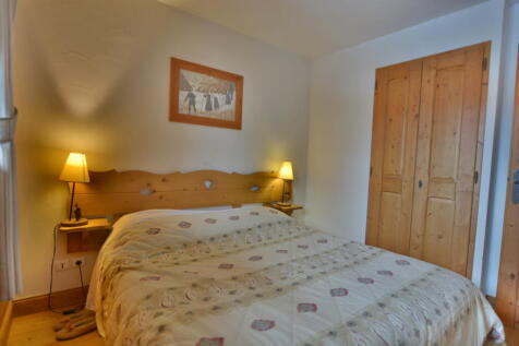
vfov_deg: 67.3
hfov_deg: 90.0
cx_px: 260
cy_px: 173
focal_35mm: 18
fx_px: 259
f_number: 3.5
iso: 200
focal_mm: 12
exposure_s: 1/50
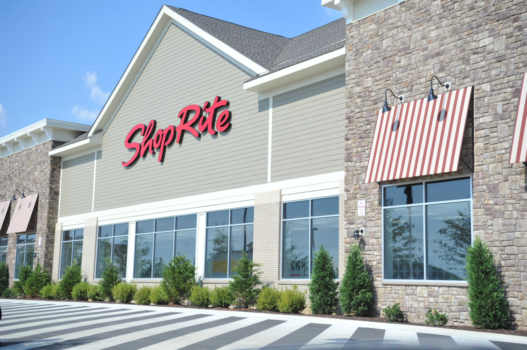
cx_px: 264
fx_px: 805
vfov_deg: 24.6
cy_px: 175
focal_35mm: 55
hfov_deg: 36.3
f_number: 5.6
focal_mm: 55
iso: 200
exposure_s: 1/640
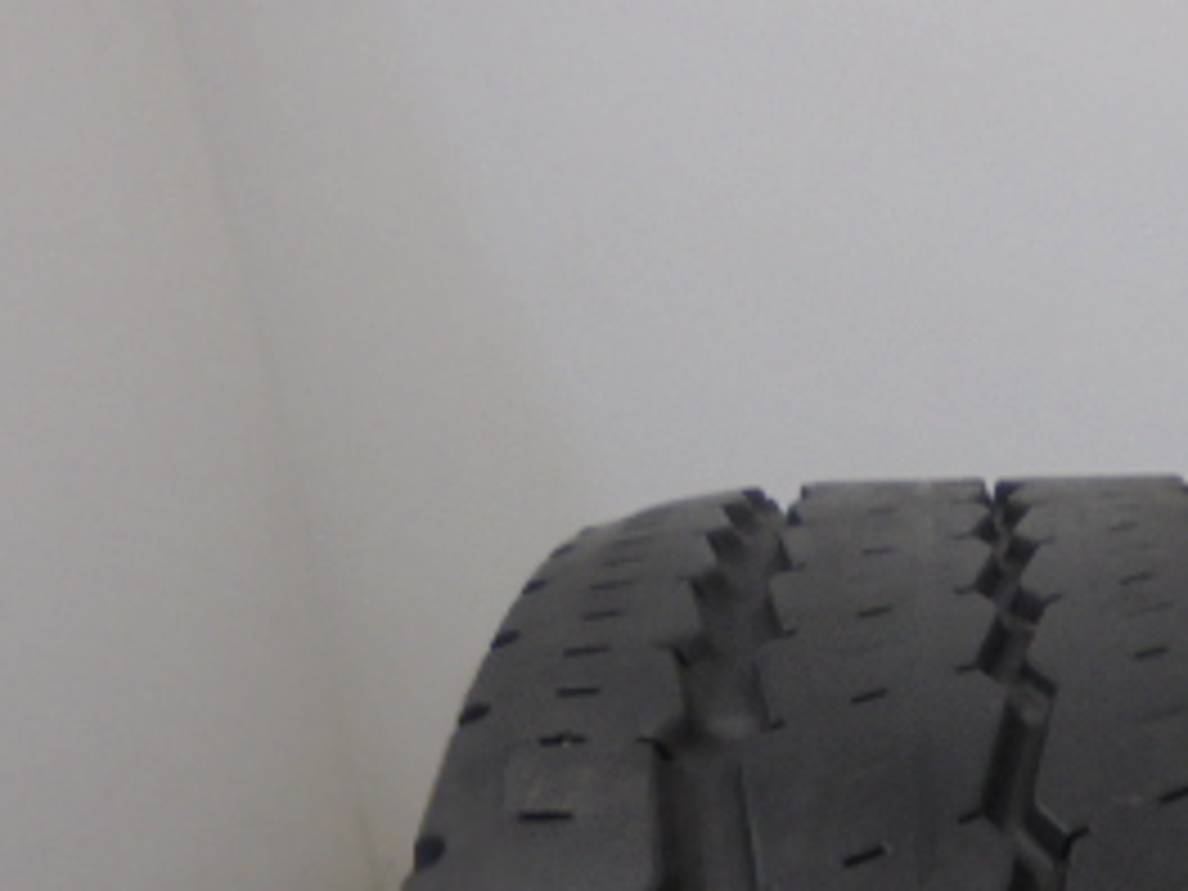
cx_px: 886
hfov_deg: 30.2
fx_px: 2162
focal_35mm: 63
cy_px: 567
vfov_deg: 23.2
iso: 100
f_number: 3.5
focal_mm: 4.6
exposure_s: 1/30
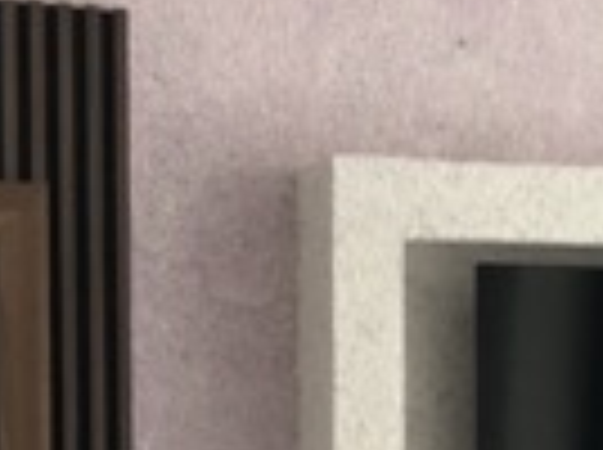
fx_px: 2330
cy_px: 648
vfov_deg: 10.7
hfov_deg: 14.7
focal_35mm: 134
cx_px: 400
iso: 32
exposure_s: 1/30
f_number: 1.8
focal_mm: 4
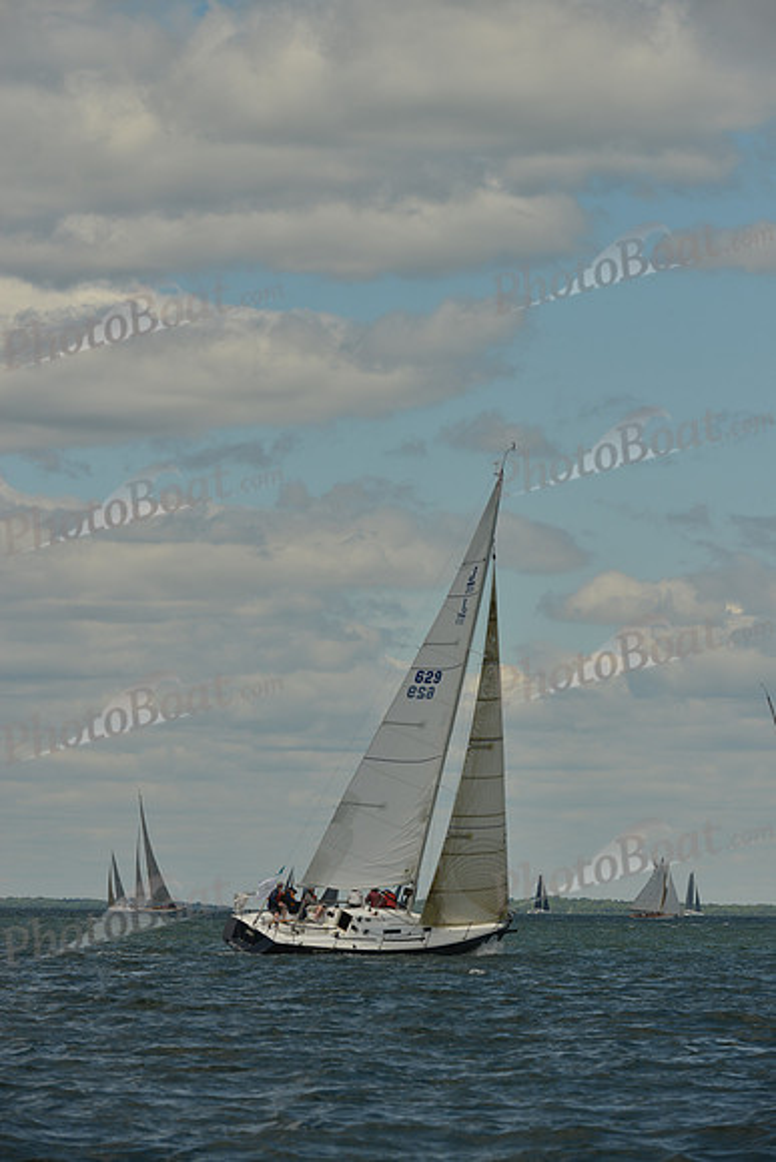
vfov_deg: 10.3
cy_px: 581
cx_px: 388
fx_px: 6462
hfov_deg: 6.9
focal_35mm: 200
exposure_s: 1/1000
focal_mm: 200
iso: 200
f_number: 8
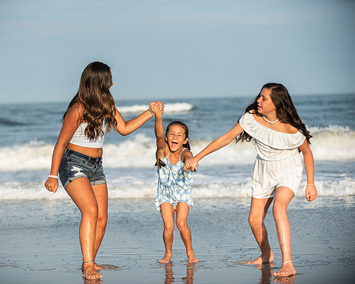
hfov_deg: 17.3
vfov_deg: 13.9
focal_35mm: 111
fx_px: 1166
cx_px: 143
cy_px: 142
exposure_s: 1/4000
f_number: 3.2
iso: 250
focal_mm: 98
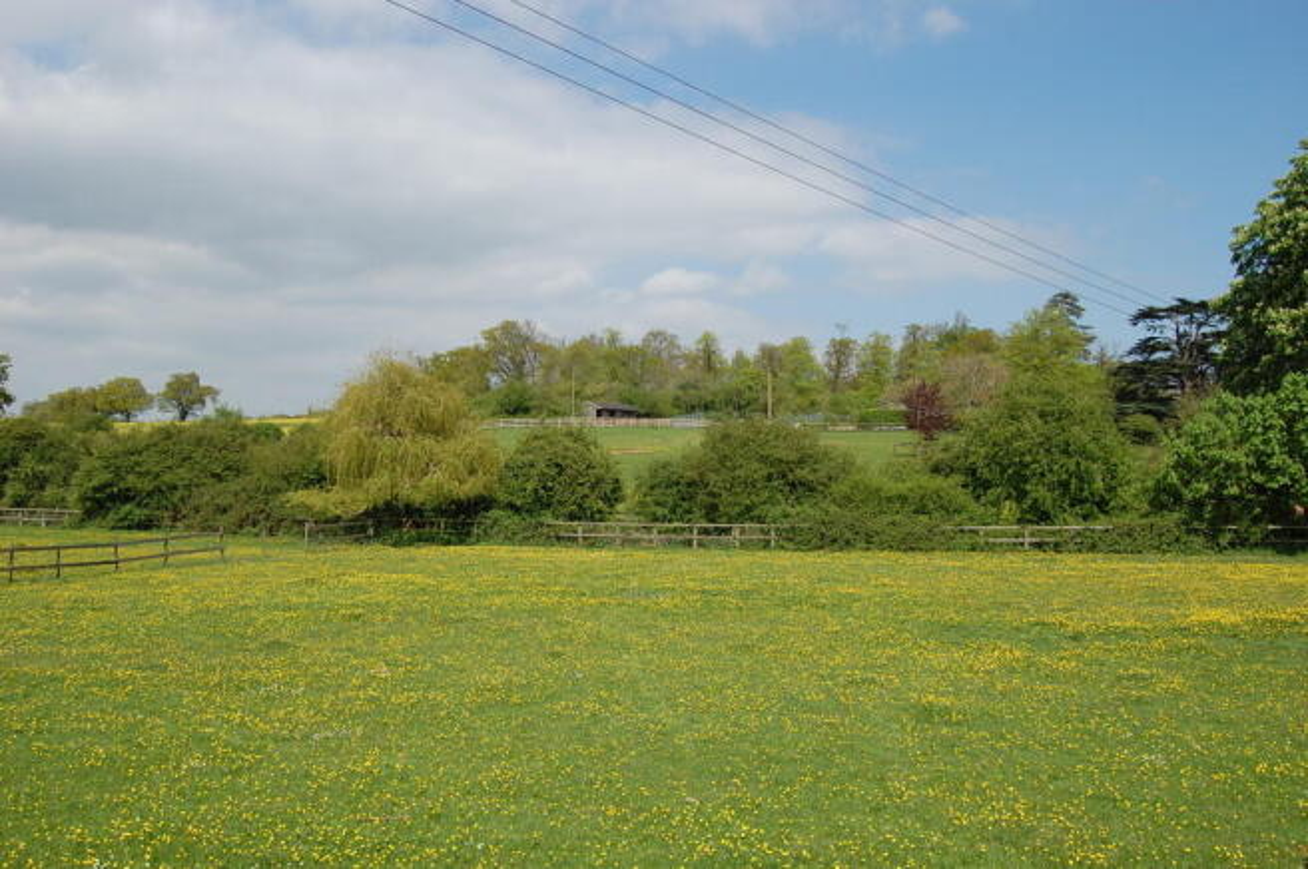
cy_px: 434
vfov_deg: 43.5
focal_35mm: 30
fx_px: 1089
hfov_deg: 62.0
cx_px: 654
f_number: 9
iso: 200
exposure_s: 1/320
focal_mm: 20
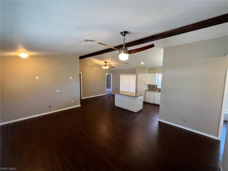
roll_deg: -1.1
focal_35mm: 13
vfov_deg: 89.9
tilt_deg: -6.2
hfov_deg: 106.2
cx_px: 114
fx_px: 86
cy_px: 86
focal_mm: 1.57
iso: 320
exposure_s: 1/60
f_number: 1.8
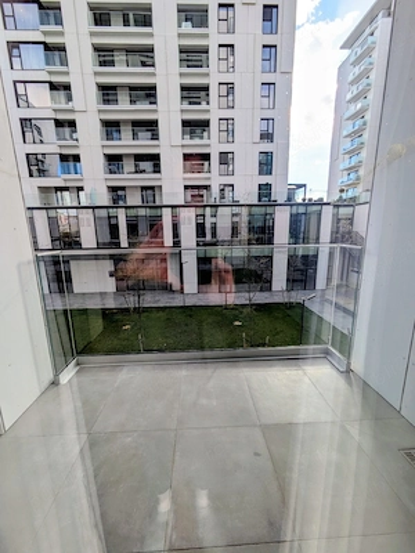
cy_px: 276
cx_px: 208
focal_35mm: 14
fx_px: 224
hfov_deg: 85.7
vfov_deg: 102.1
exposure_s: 1/1111
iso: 69
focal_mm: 1.83
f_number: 2.2
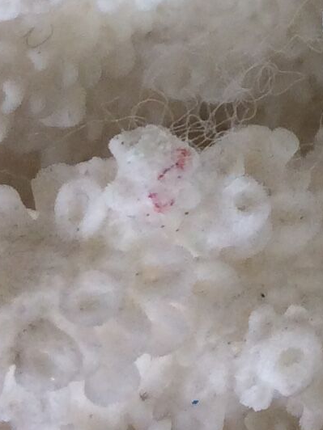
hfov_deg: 7.6
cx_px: 864
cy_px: -338
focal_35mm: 178
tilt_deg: -51.8
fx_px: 2215
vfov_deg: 10.5
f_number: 2.2
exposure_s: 1/100
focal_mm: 4.15
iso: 50
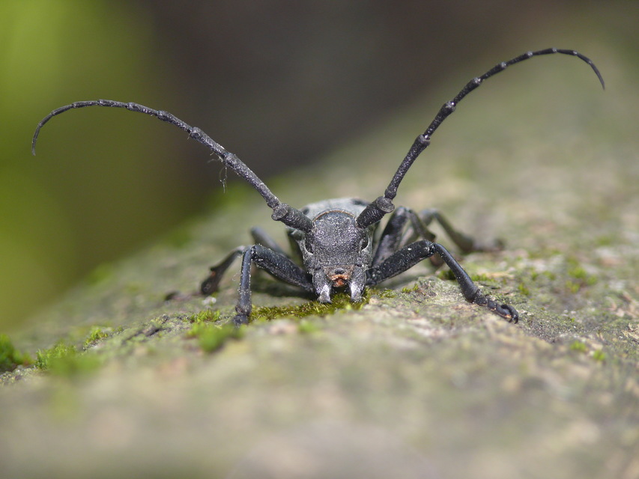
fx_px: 3563
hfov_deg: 10.2
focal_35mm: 193
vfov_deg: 7.7
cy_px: 240
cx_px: 320
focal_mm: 40.8
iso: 100
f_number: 3.6
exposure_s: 1/40
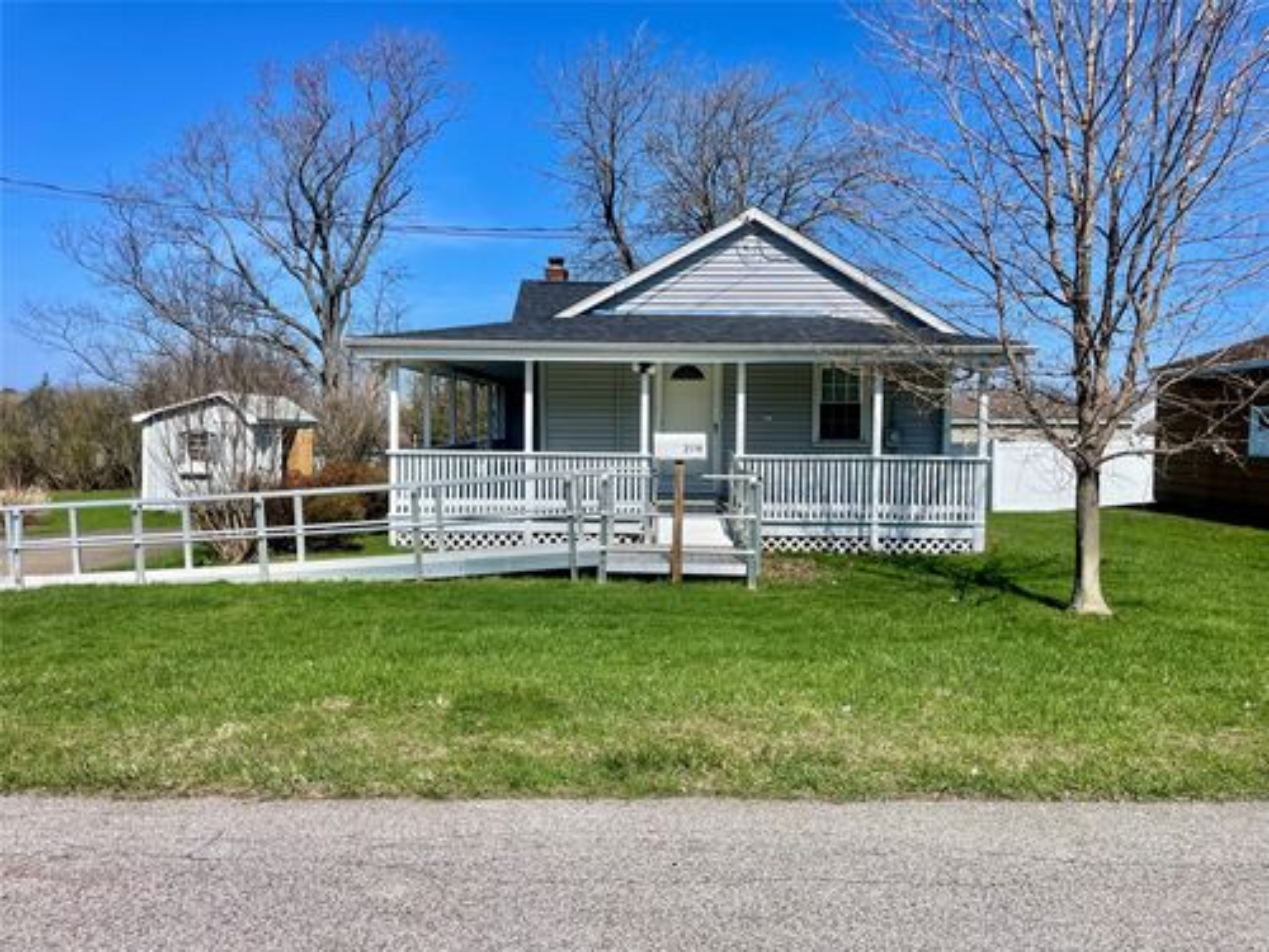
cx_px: 634
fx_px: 953
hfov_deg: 67.3
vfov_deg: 53.1
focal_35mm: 26
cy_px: 476
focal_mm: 4.2
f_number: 1.6
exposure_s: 1/5051
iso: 32
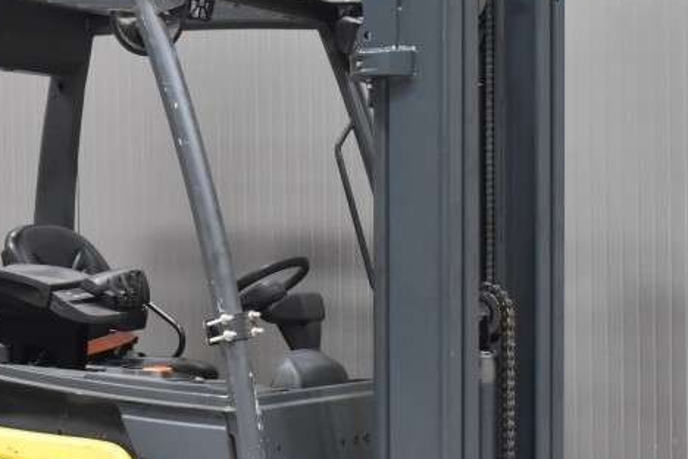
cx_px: 248
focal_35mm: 100
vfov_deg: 13.6
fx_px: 1911
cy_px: 359
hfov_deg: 20.4
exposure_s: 1/50
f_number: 4
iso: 1600
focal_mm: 26
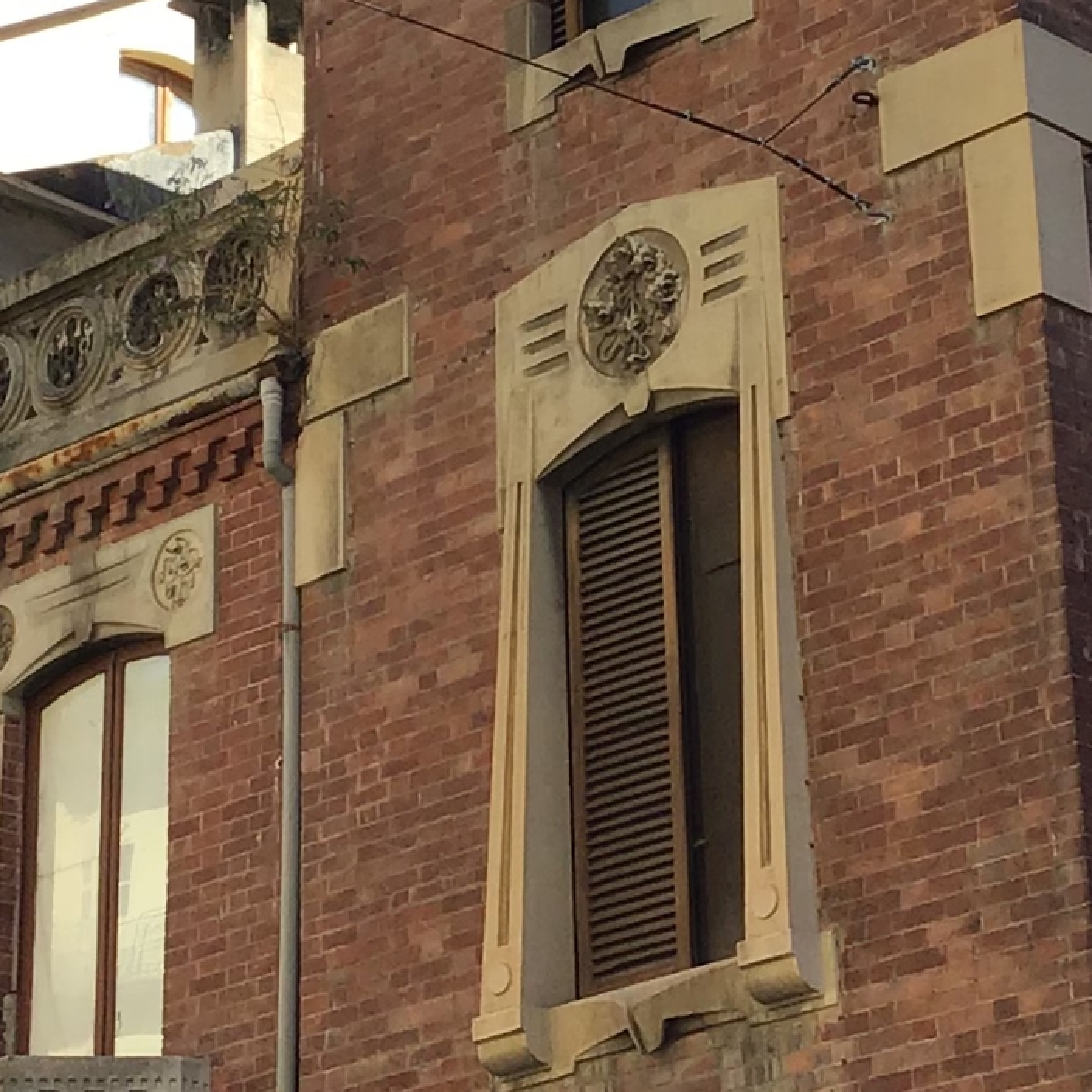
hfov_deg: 16.0
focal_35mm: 109
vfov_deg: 15.9
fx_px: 3890
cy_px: 214
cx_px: 690
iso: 25
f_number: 2.4
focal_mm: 3.3
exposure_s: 1/582
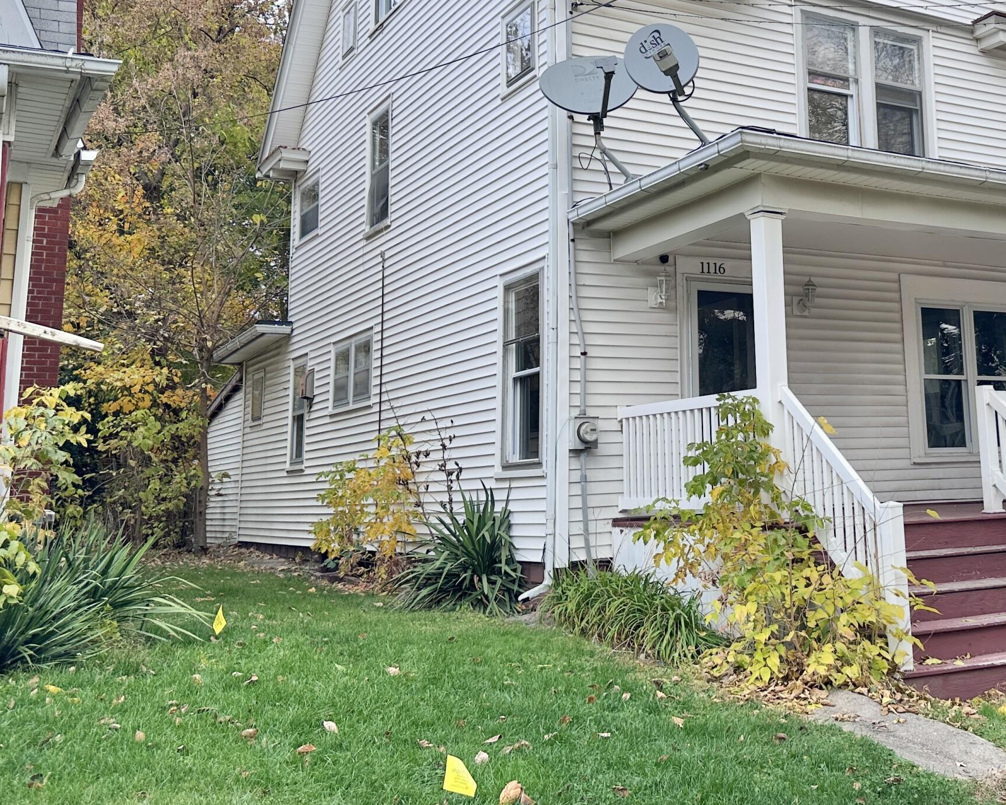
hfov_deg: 43.1
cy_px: 248
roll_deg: +2.1
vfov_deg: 36.0
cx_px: 775
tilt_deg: +10.5
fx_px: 1221
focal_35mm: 41
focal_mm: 6.86
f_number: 1.78
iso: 80
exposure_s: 1/1083
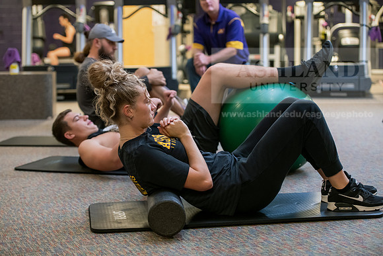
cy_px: 128
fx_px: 745
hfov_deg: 28.8
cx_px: 192
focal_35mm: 70
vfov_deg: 19.5
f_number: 3.2
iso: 1600
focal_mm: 70
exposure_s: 1/200
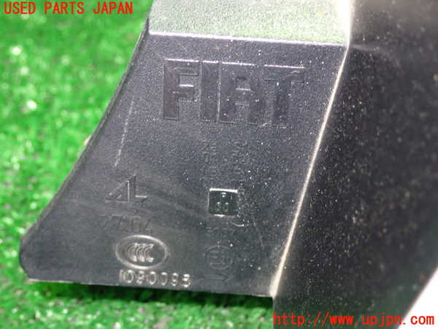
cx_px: 219
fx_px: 784
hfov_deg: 31.2
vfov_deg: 23.7
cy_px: 164
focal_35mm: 62
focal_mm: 11.09
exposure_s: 1/15
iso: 1250
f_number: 3.6
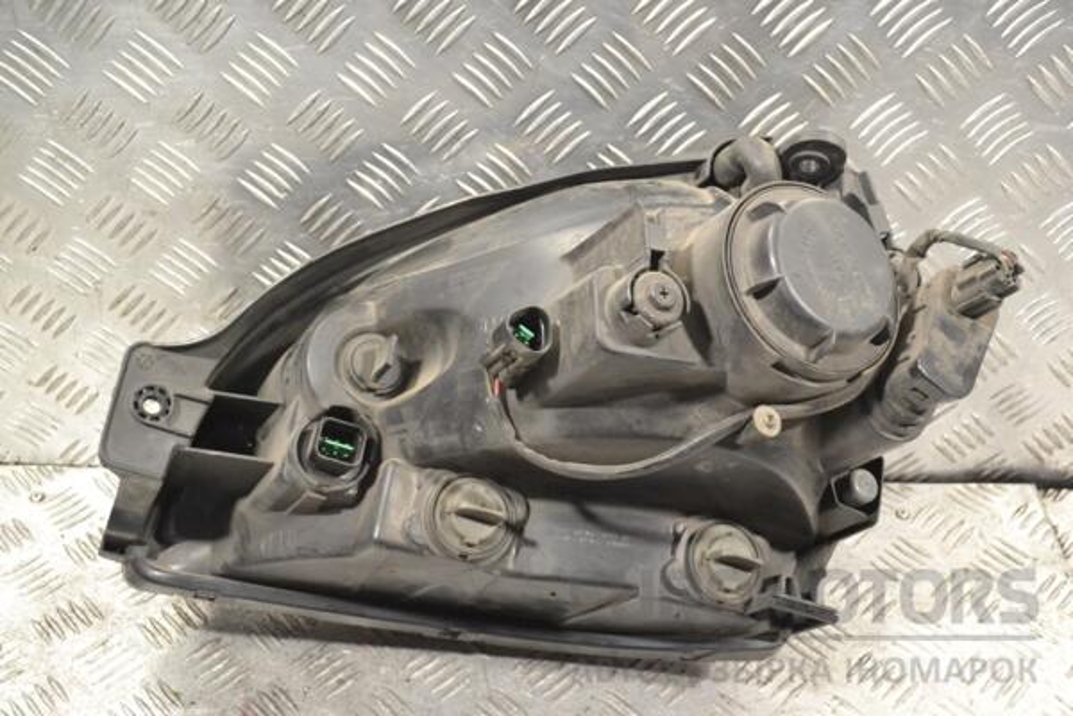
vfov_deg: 34.2
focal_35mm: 39
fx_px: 1162
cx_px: 536
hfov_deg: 49.6
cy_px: 358
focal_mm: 26
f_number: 6.3
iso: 3200
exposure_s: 1/160
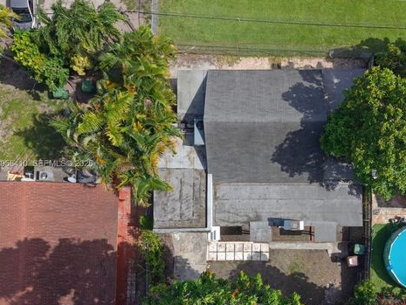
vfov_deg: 42.9
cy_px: 164
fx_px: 387
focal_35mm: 33
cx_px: 264
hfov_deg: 54.4
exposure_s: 1/120
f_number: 1.8
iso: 200
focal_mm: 8.7
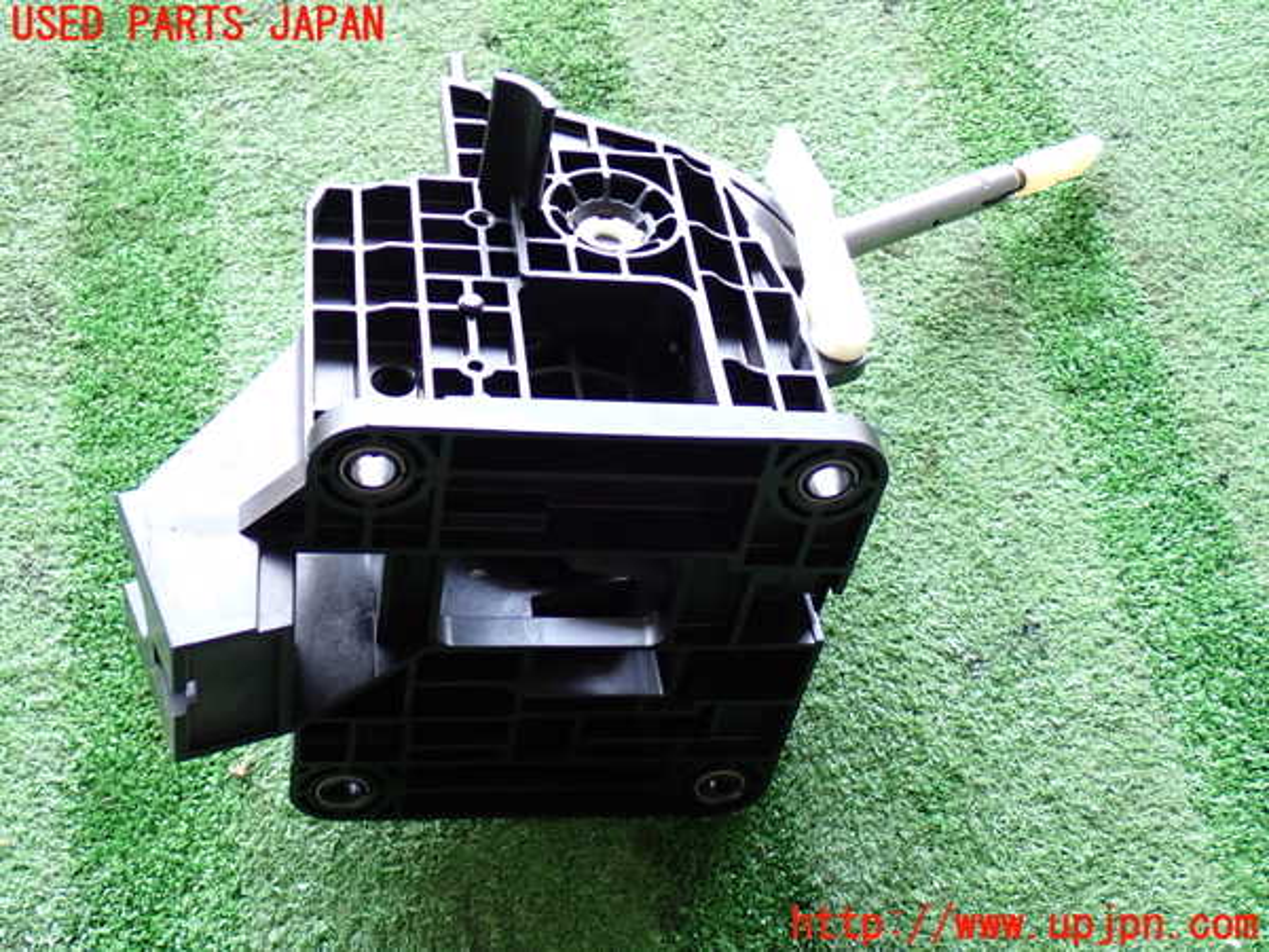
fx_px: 1723
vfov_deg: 30.9
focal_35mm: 47
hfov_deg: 40.4
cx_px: 634
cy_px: 476
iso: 250
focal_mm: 8.4
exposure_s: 1/50
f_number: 3.1
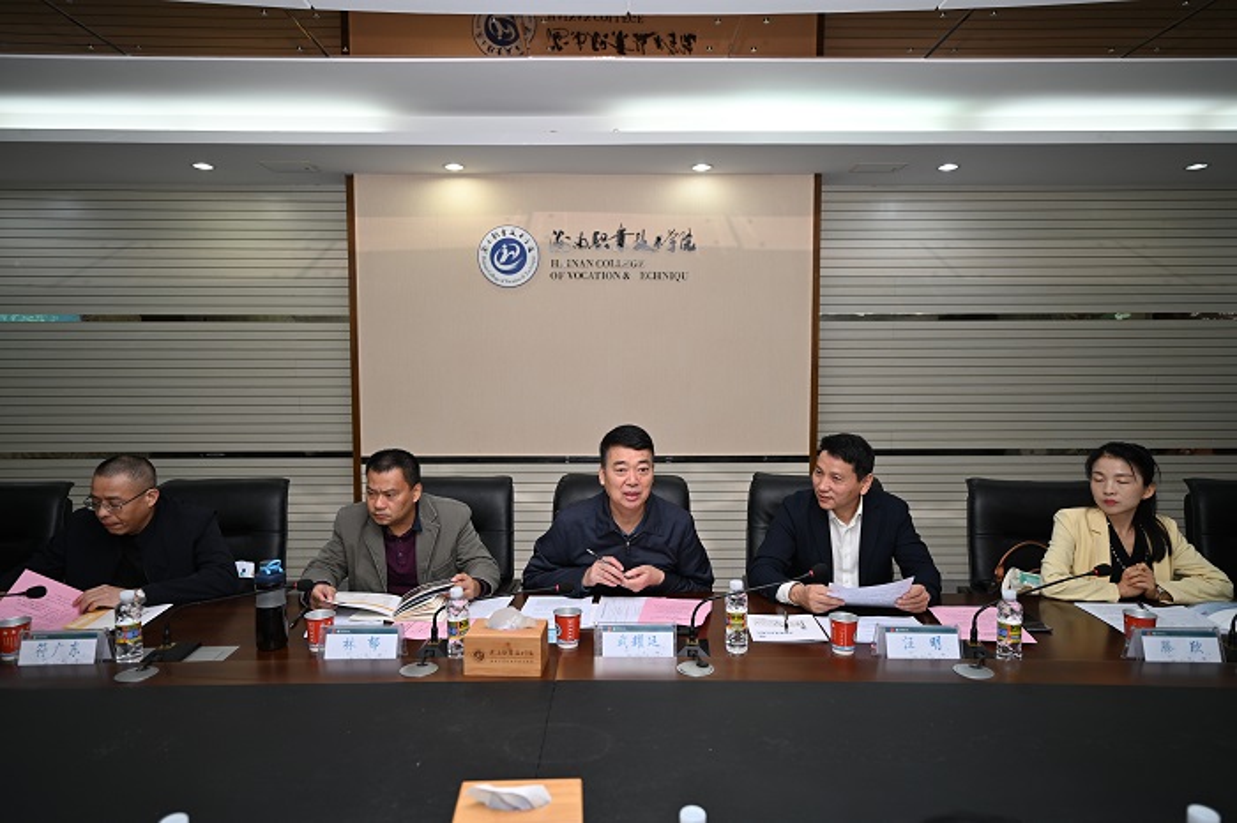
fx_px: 773
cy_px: 412
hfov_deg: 77.3
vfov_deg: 56.1
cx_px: 618
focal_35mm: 22
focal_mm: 22.5
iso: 200
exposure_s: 1/125
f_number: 2.8
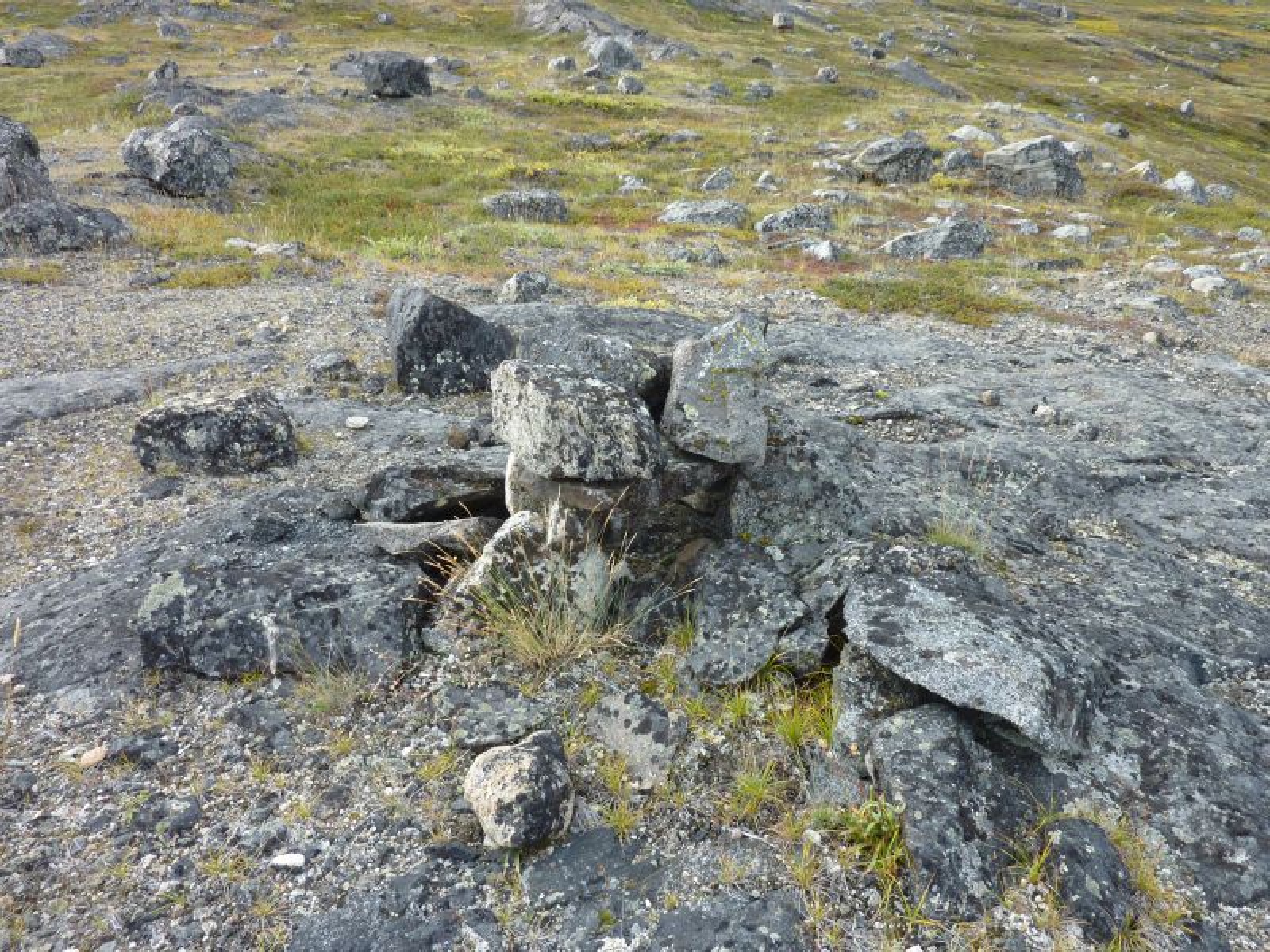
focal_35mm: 25
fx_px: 917
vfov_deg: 54.9
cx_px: 635
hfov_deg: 69.4
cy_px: 476
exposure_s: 1/160
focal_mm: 4.1
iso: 80
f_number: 4
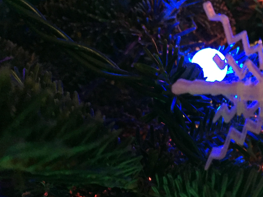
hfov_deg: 32.5
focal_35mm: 56
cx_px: 239
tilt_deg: -7.7
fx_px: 426
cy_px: 74
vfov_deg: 26.0
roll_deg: -0.8
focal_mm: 4.15
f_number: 2.2
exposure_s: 1/15
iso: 800
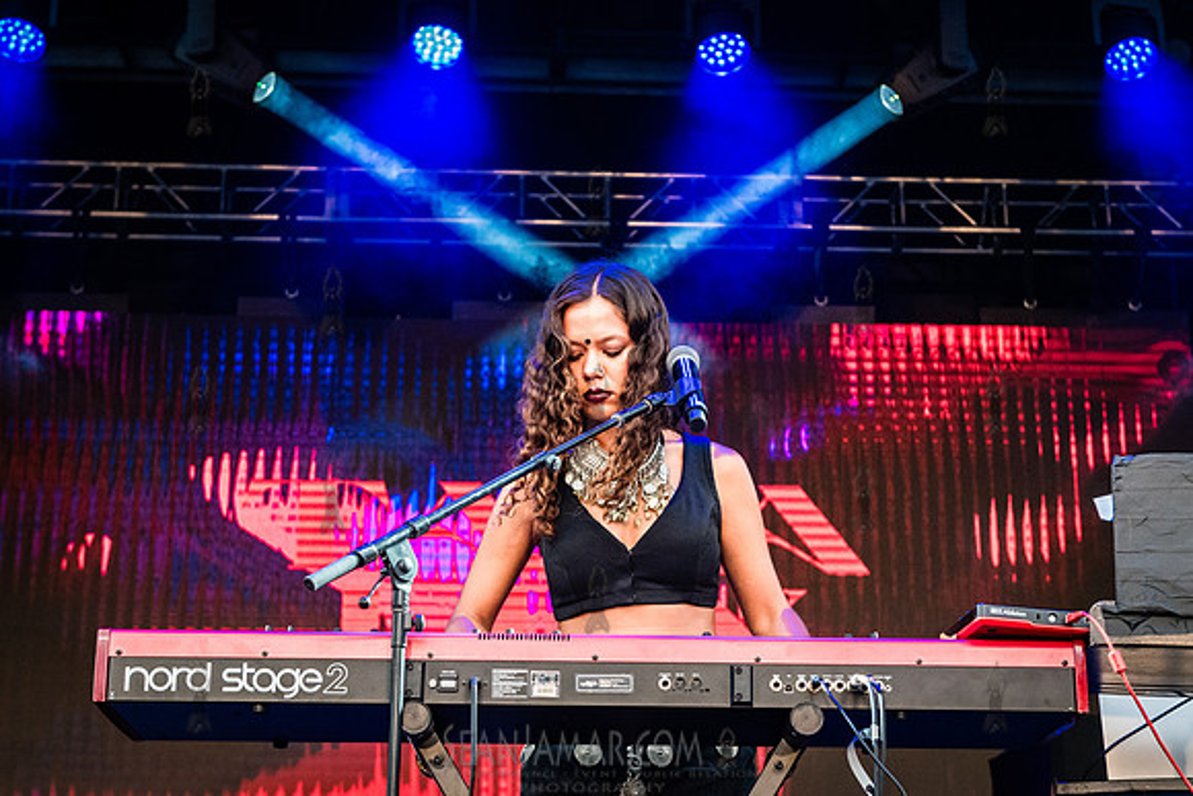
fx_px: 2263
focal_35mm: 68
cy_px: 422
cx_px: 592
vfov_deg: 19.9
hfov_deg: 29.5
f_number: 4.5
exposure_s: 1/1250
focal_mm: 56
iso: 3200
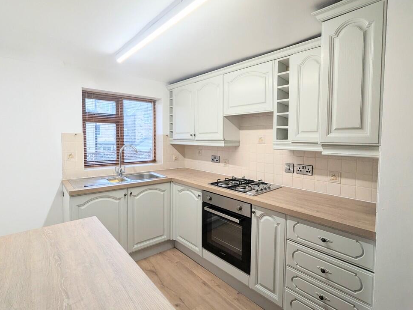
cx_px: 211
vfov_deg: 74.7
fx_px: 203
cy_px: 147
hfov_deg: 91.0
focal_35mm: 17
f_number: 2.2
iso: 70
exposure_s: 1/100
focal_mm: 2.35
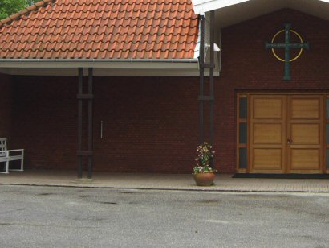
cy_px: 28
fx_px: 751
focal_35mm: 79
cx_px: 289
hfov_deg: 24.1
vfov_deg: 18.4
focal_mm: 7.5
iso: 50
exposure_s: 1/242
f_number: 3.8
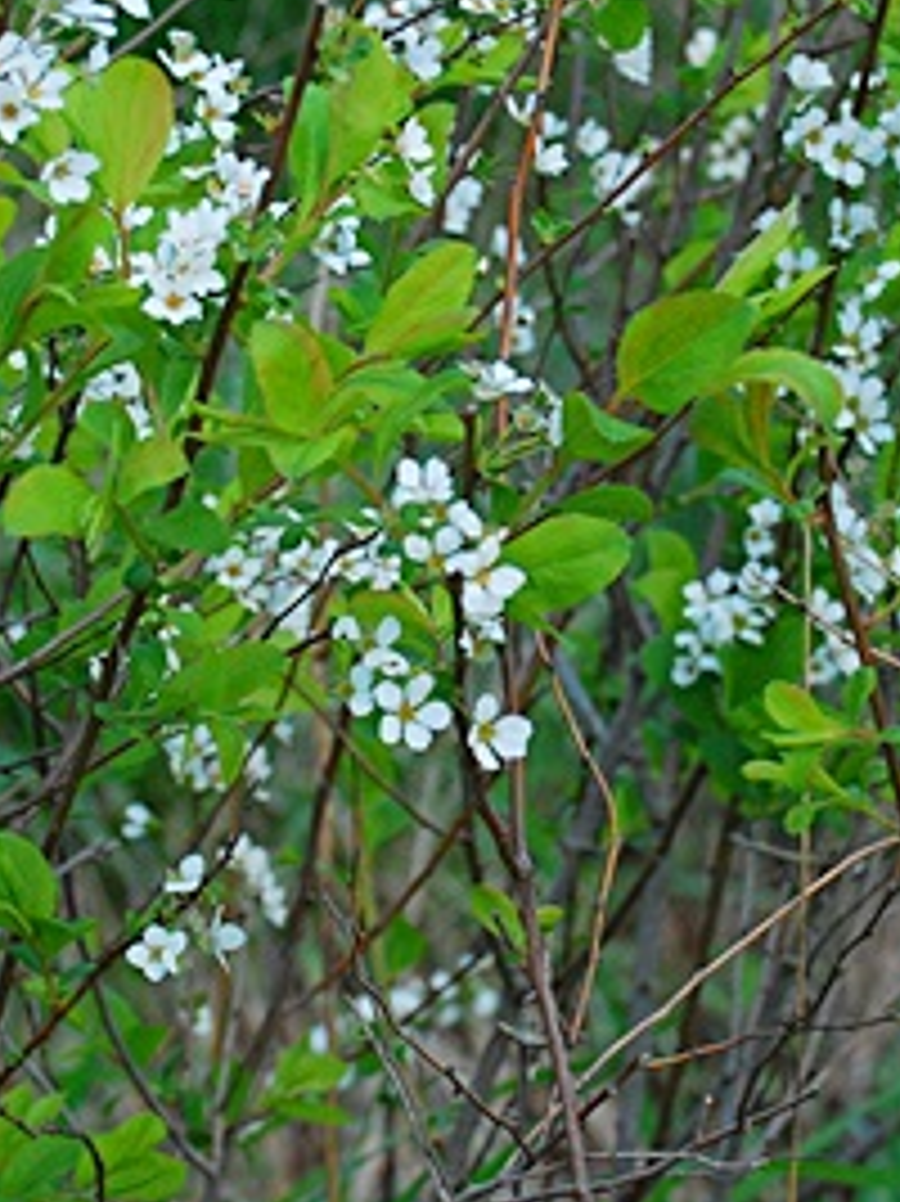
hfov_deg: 8.6
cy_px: 441
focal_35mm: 173
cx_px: 454
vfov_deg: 11.4
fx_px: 6002
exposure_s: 1/200
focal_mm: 40
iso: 400
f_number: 6.3
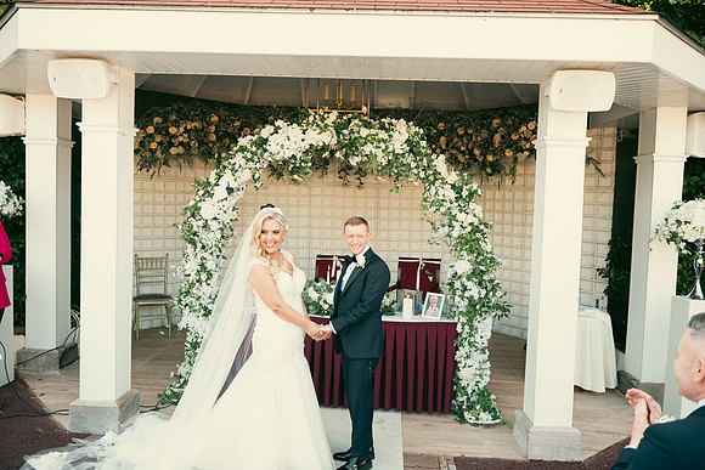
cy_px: 235
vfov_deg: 42.3
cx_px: 352
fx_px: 607
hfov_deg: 60.3
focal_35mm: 31
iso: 320
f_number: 3.5
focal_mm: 31
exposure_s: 1/250
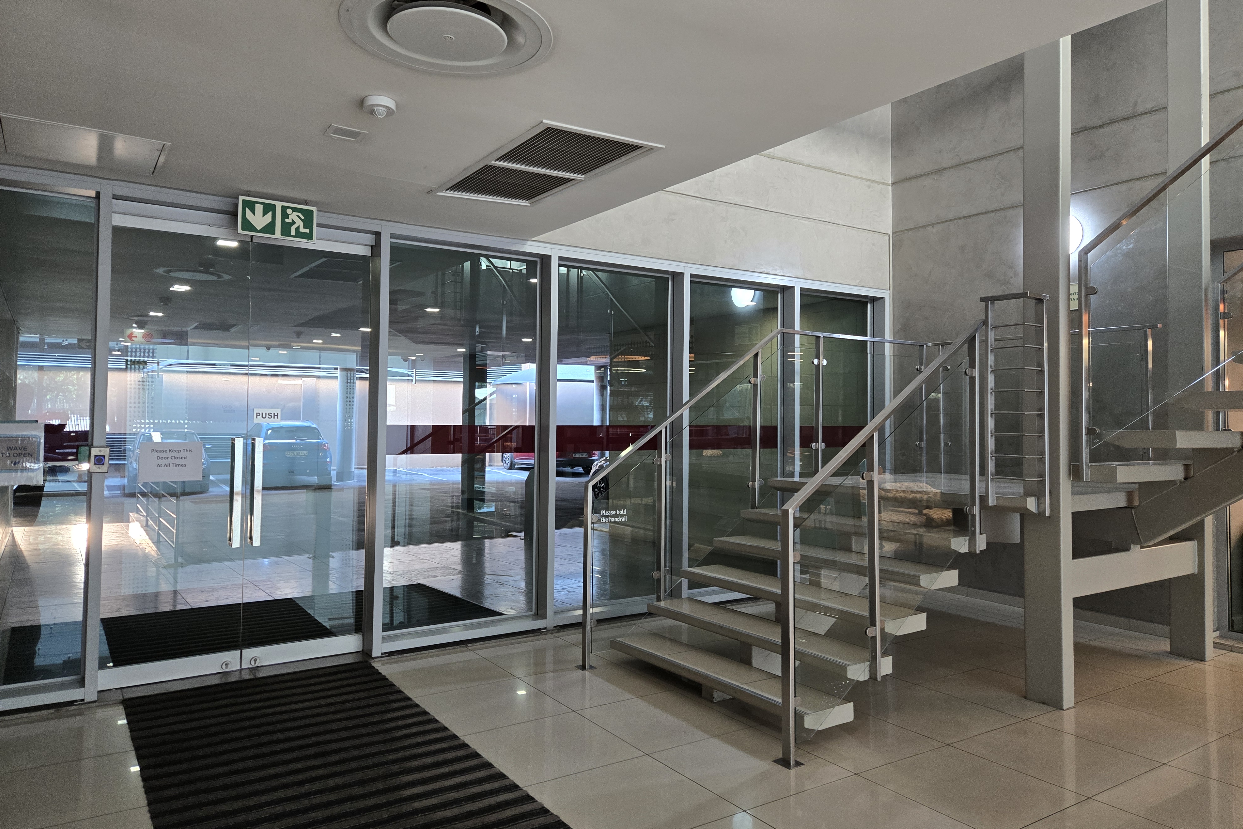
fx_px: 829
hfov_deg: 73.7
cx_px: 621
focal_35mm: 24
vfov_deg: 53.1
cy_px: 390
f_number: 1.8
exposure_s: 1/100
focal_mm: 5.4
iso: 320
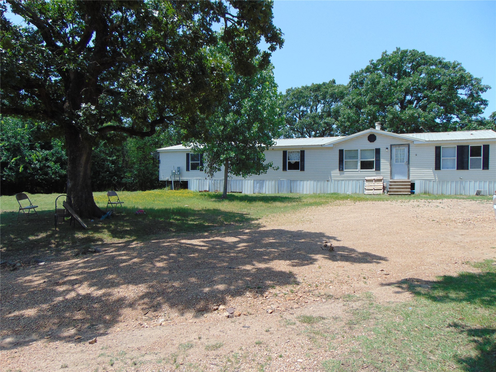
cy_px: 186
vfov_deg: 54.9
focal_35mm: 25
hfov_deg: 69.4
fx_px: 358
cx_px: 248
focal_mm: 4.5
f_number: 3
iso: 80
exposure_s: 1/1000
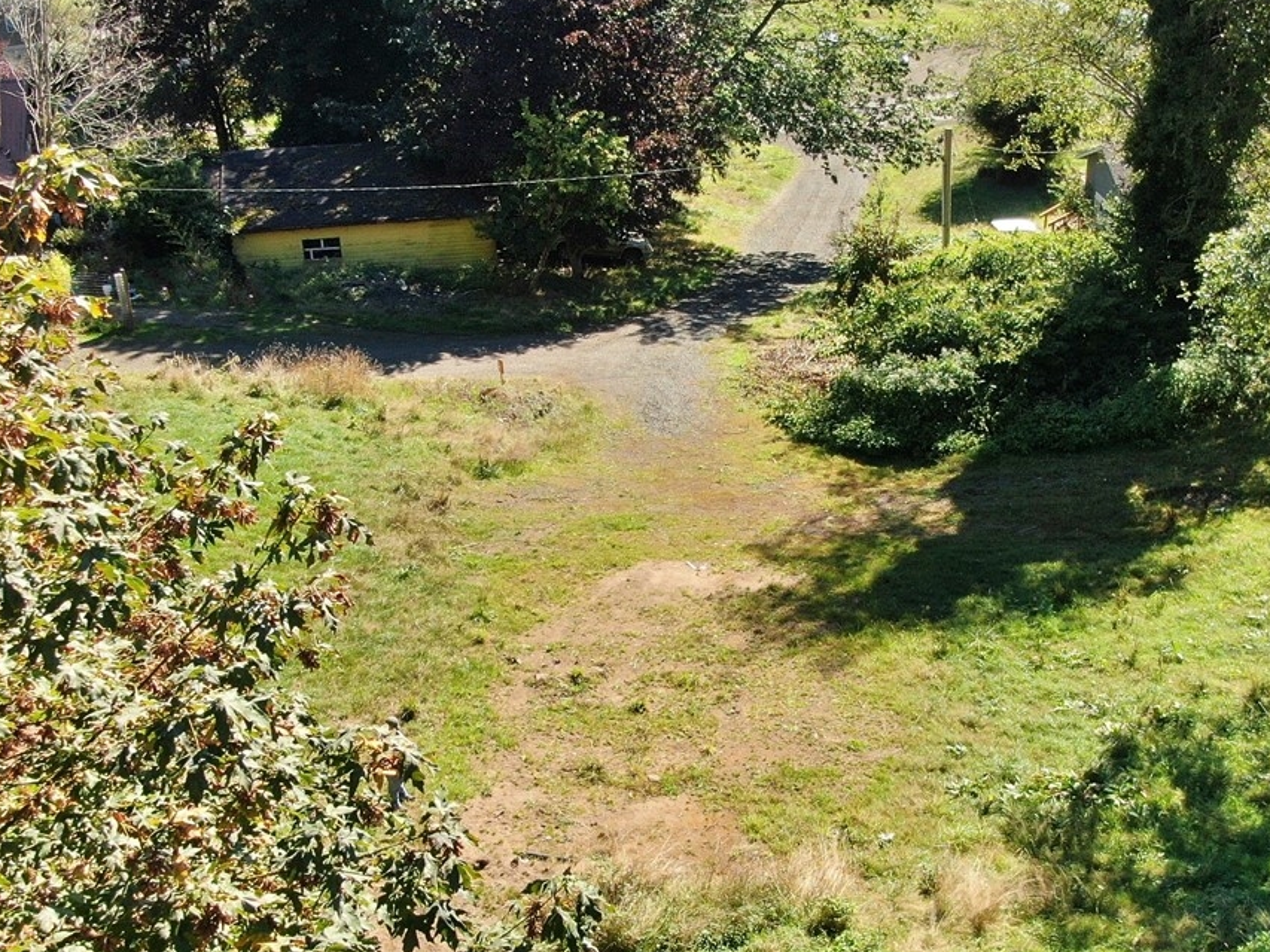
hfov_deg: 42.0
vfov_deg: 32.1
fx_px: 1651
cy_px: 559
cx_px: 704
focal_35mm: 45
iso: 100
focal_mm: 4.39
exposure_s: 1/500
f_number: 2.8
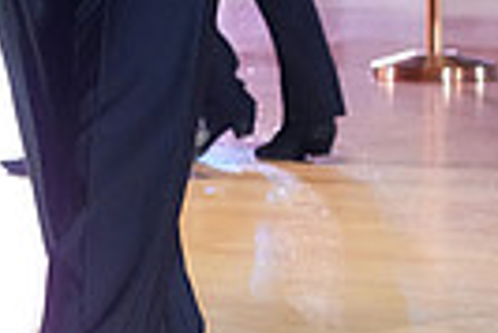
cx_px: -219
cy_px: -176
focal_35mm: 339
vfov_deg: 4.0
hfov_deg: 6.0
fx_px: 4695
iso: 4000
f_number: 4
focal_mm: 78
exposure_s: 1/400
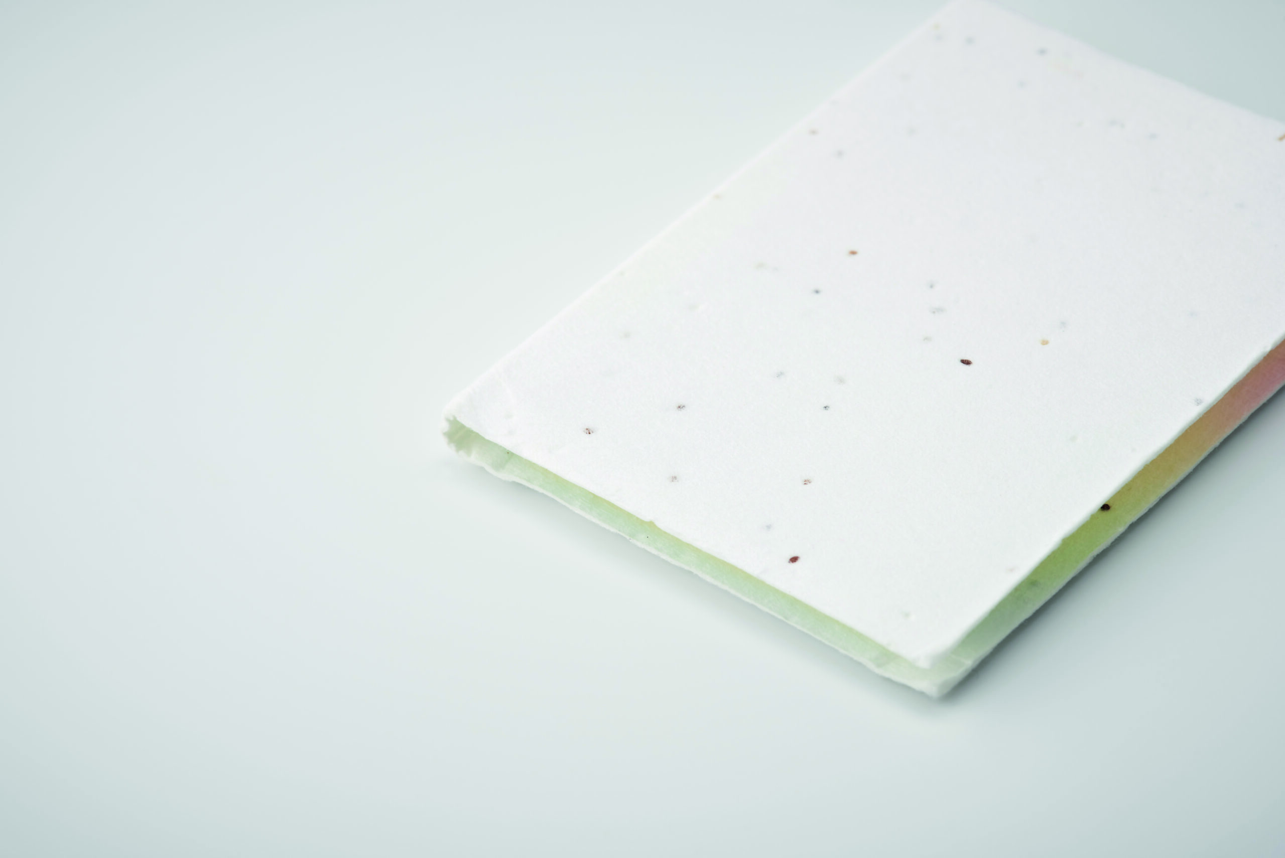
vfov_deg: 13.1
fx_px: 3749
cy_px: 429
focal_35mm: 105
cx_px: 642
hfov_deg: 19.4
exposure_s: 1/125
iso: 100
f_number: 20
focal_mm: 105
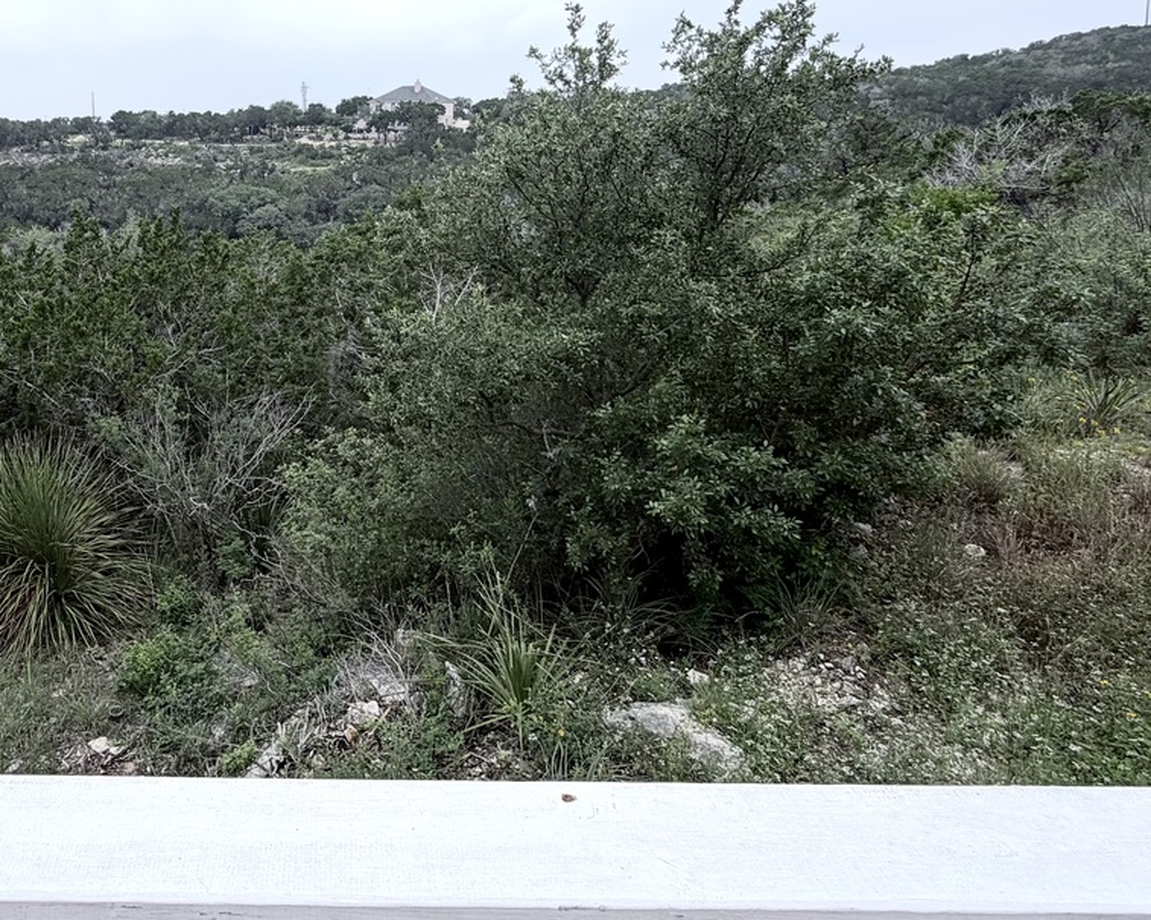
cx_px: 312
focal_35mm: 26
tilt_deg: -9.9
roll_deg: +0.4
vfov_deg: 53.6
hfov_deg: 62.9
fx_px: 885
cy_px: 290
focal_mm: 2.22
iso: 25
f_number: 2.2
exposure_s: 1/770
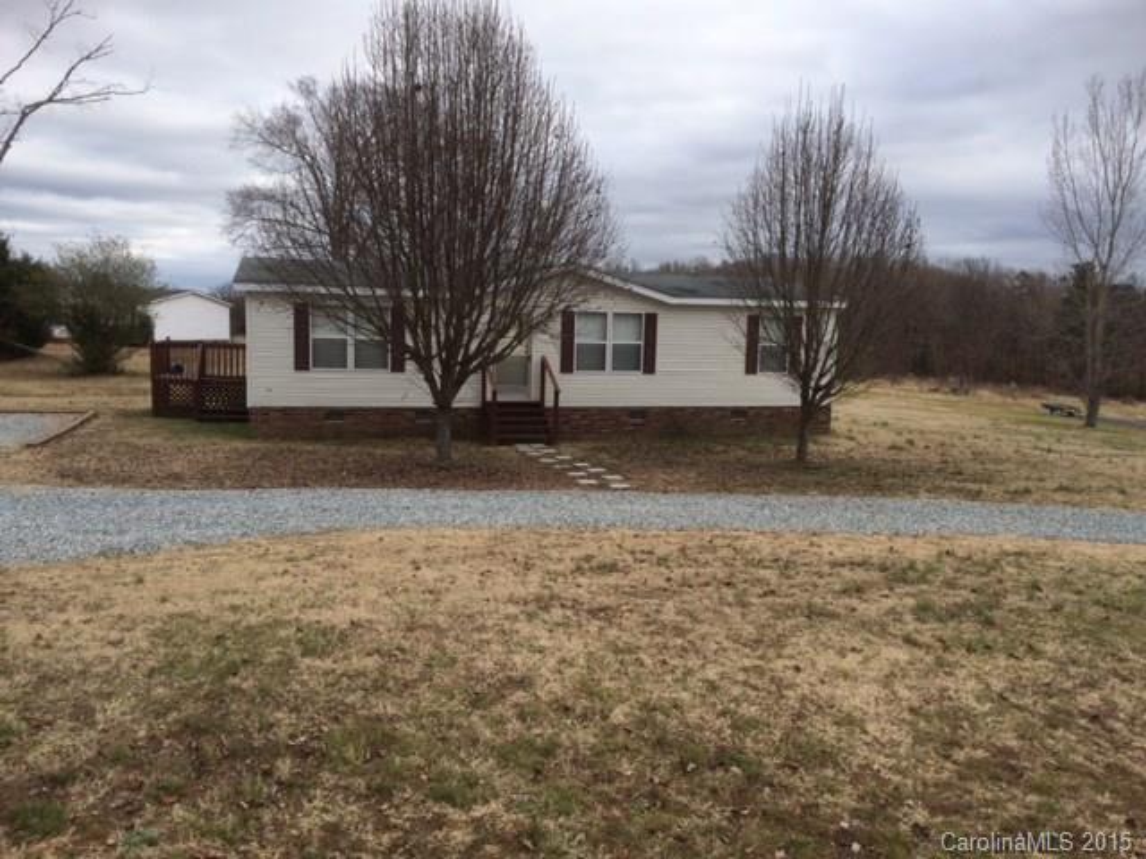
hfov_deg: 61.7
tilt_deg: -7.5
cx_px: 573
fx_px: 960
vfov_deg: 48.2
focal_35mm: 29
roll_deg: -0.5
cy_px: 430
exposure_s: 1/1080
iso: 32
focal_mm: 4.15
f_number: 2.2
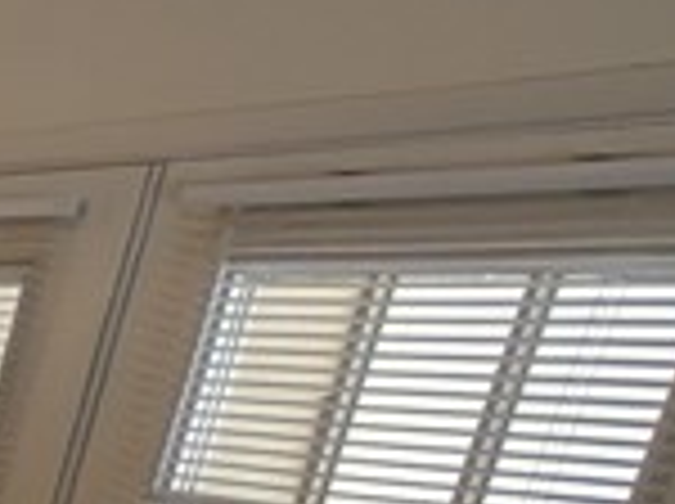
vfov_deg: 16.1
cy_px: 801
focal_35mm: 82
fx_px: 1596
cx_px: -1501
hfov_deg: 10.5
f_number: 1.7
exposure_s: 1/120
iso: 86
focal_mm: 2.02
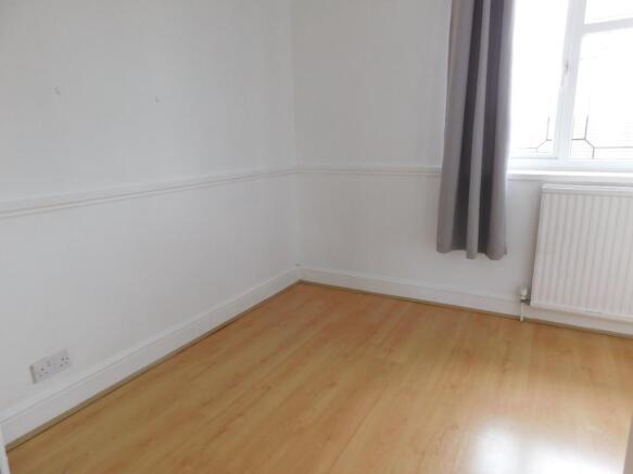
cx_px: 316
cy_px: 237
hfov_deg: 73.9
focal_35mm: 23
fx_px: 420
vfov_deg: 58.9
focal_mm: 4
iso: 140
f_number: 3
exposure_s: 1/30
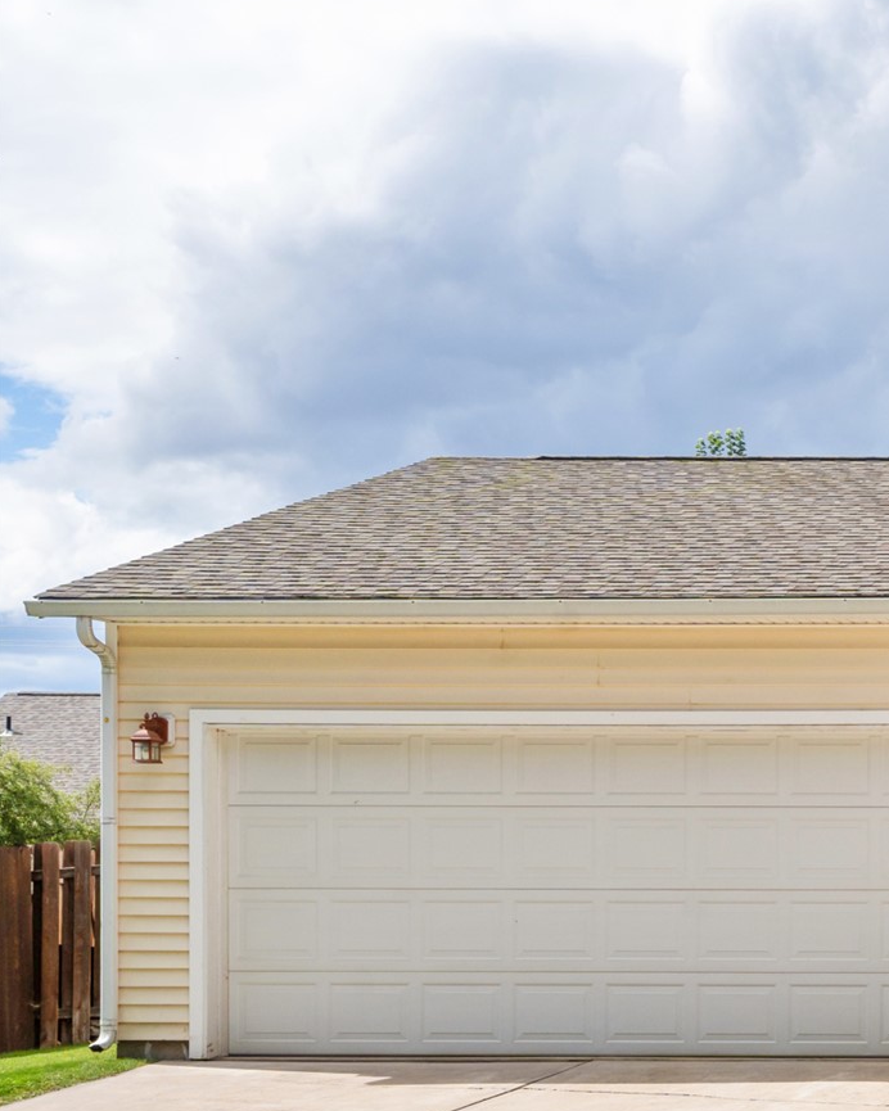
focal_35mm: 66
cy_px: 898
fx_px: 2171
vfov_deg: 28.1
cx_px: 1389
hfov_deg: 19.6
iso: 250
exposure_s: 1/200
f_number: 9
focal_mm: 28
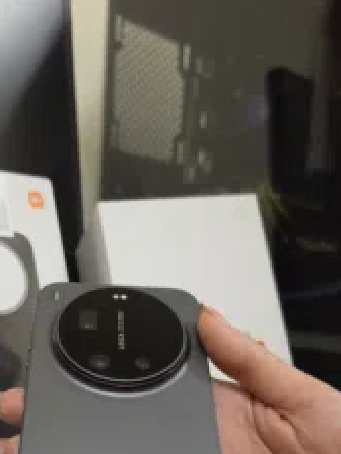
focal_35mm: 41
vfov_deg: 43.6
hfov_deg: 34.7
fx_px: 539
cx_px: 106
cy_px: 363
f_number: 1.4
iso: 800
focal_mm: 6.5
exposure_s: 1/100
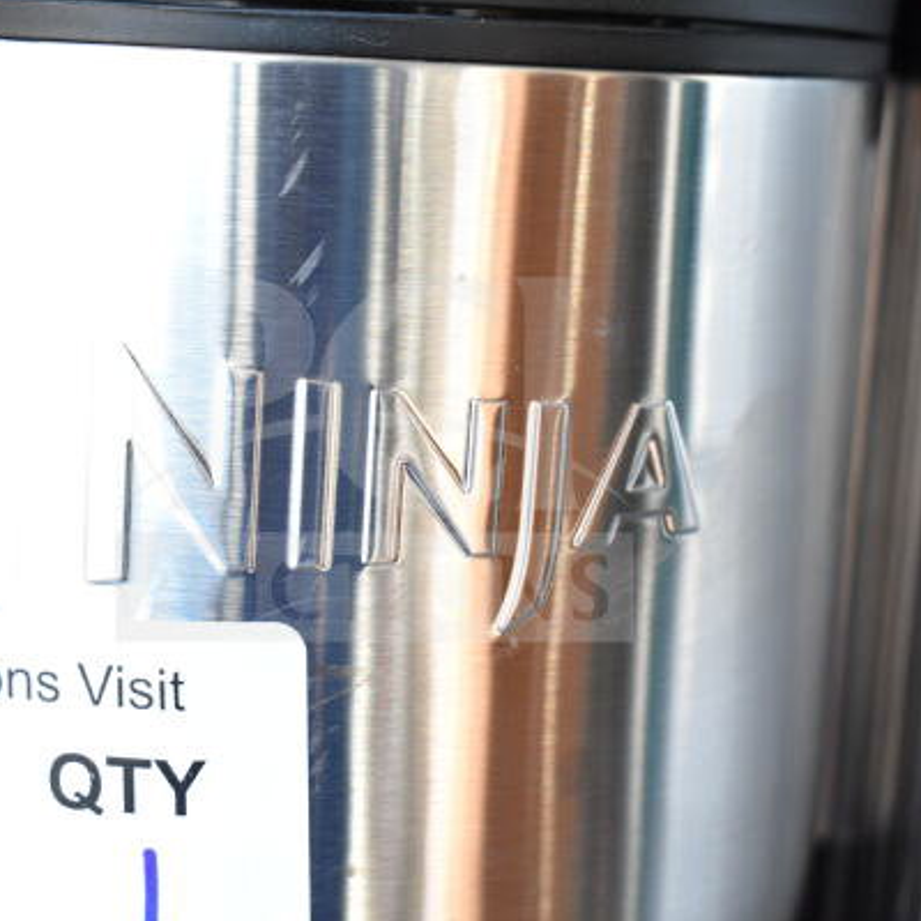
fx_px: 2107
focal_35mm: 70
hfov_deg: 24.6
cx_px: 373
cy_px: 459
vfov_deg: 24.7
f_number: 5.6
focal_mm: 36
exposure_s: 1/125
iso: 1600
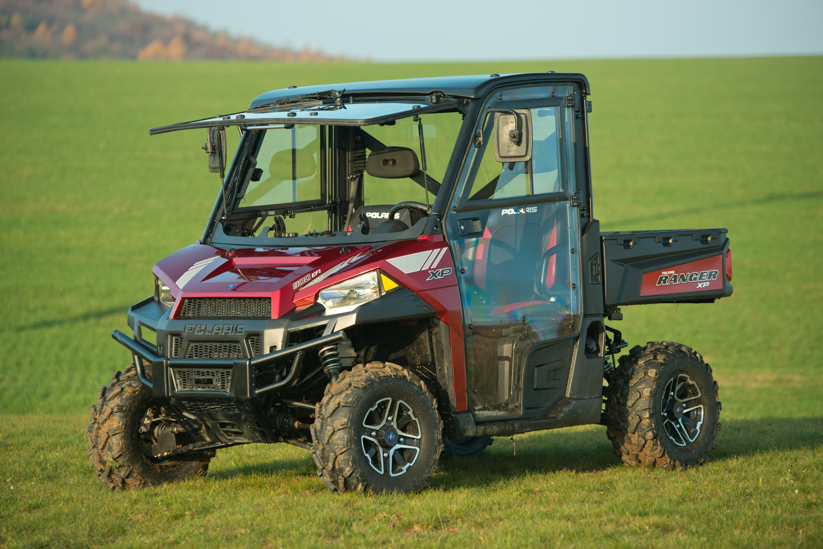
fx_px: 3659
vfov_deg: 8.6
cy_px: 274
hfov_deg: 12.8
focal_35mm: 160
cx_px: 412
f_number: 3.5
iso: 160
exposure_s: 1/200
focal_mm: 160
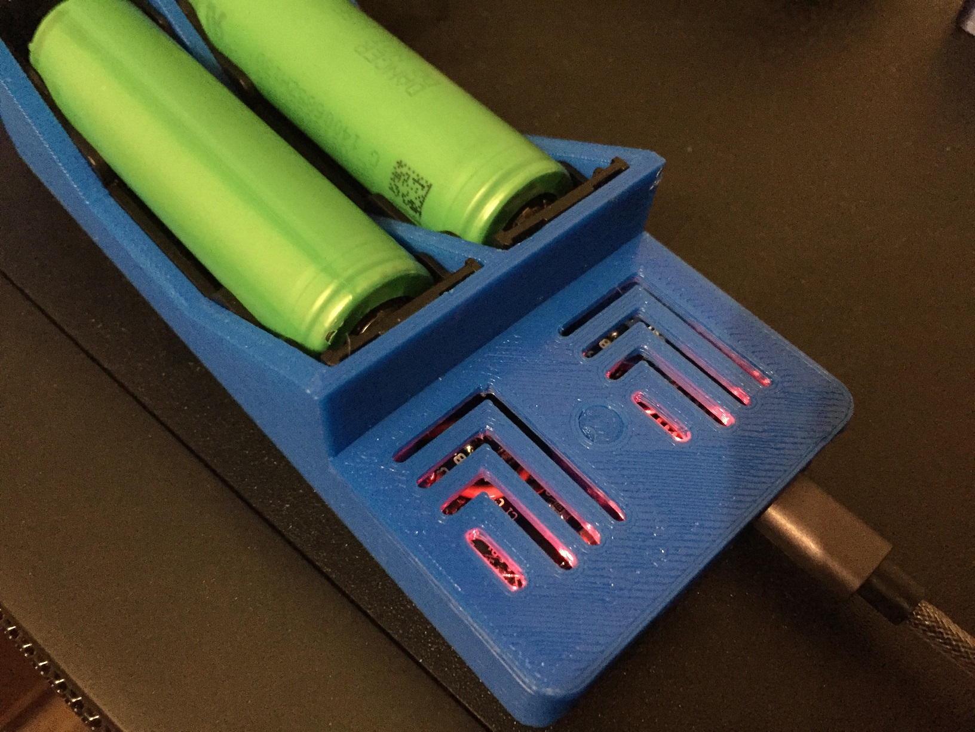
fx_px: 817
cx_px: 488
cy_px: 366
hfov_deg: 61.7
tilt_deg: -57.4
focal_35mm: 29
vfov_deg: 48.2
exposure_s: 1/17
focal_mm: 4.15
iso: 1000
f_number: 2.2
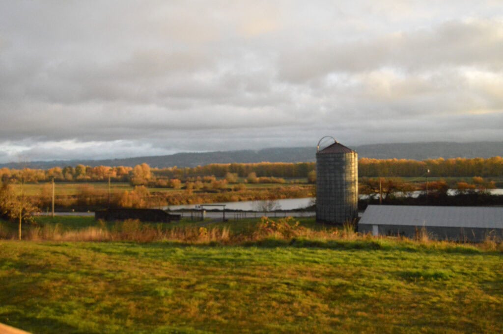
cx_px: 252
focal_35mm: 33
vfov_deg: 39.9
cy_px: 167
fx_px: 461
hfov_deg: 57.3
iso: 6400
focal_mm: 22
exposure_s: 1/4000
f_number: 5
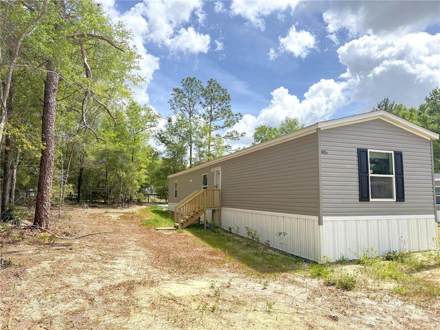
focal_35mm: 24
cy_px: 165
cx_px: 220
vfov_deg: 56.8
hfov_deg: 71.6
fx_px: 305
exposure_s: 1/4167
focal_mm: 6.76
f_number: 1.78
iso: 100
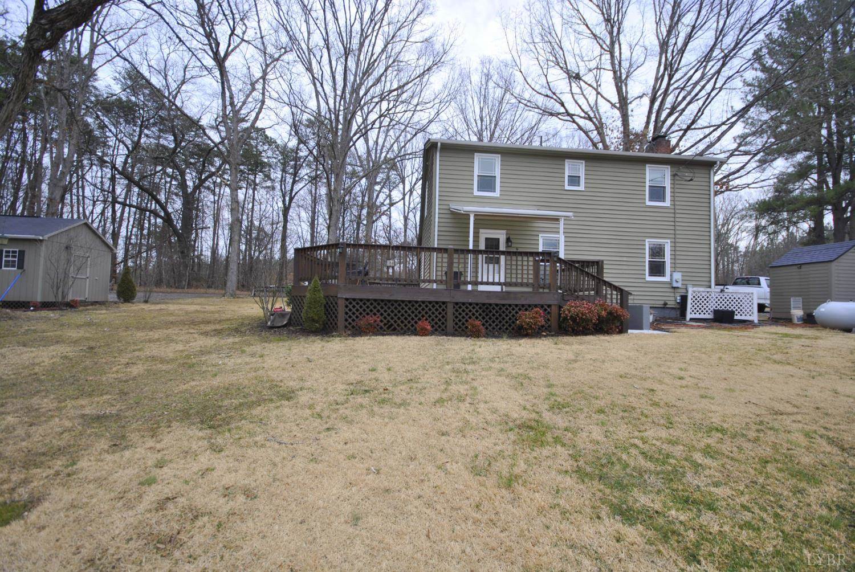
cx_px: 428
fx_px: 357
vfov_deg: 77.5
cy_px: 286
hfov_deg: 100.3
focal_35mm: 15
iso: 140
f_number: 5.6
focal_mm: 10
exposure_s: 1/125
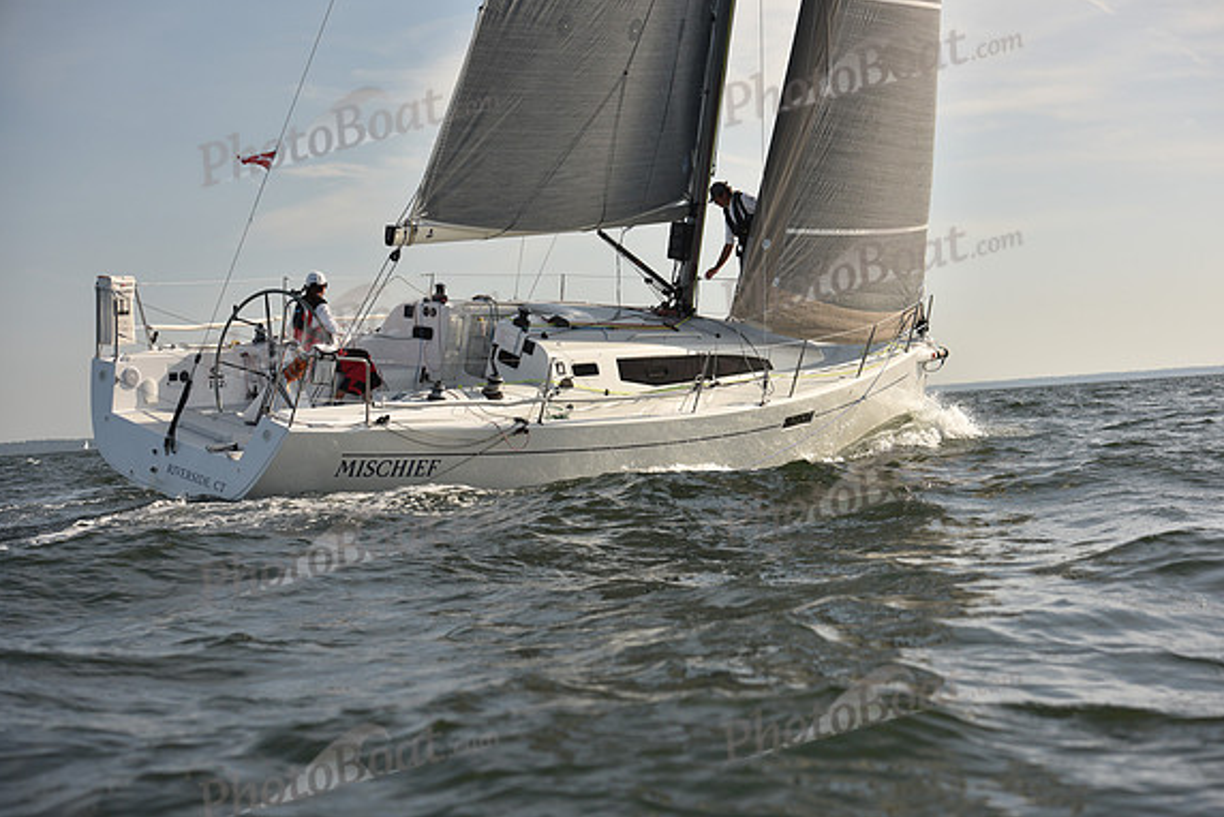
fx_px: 2415
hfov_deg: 28.4
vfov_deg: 19.2
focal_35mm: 71
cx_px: 612
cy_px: 410
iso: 250
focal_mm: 70
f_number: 5
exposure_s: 1/800
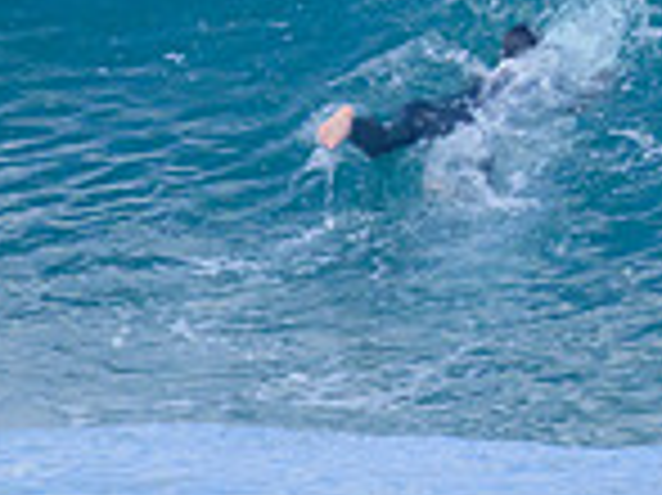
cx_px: 1279
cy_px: -74
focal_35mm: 3044
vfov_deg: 0.5
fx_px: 58166
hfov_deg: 0.7
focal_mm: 800
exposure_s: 1/2000
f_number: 11
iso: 1800
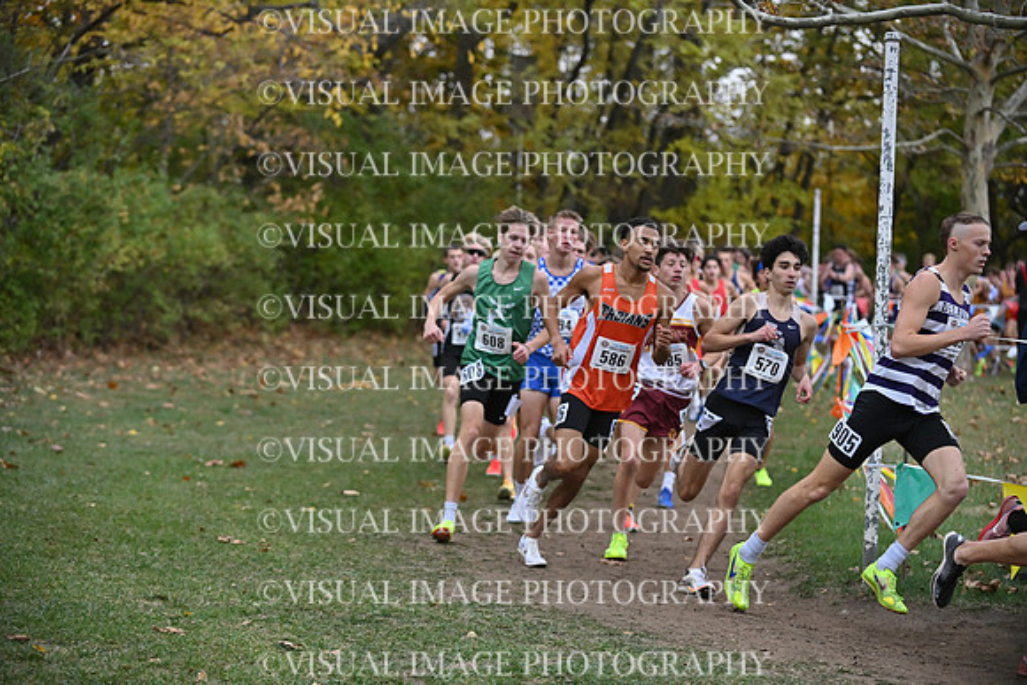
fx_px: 2711
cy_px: 342
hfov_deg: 21.5
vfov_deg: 14.4
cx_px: 514
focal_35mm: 95
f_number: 3.5
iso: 1000
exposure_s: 1/4000
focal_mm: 95
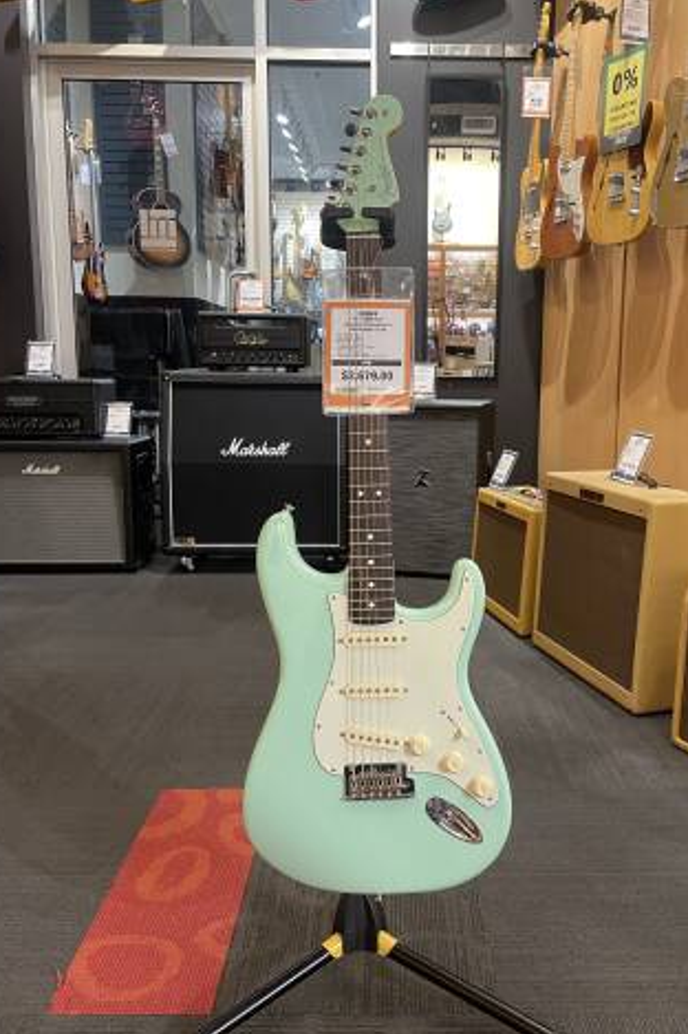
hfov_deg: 43.4
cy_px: 498
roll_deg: -0.8
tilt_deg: -8.8
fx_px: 861
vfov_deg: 61.9
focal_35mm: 30
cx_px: 399
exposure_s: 1/60
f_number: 1.6
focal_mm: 4.2
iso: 200
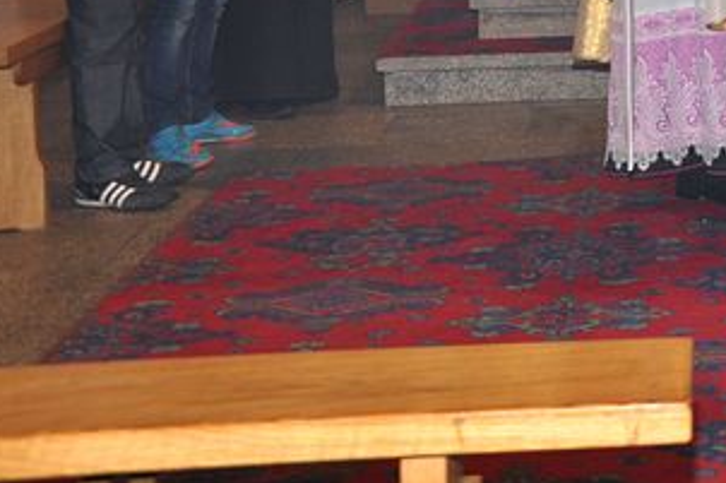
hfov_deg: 18.0
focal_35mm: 105
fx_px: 2124
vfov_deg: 12.5
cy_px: -160
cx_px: 966
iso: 800
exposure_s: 1/60
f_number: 5.6
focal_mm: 25
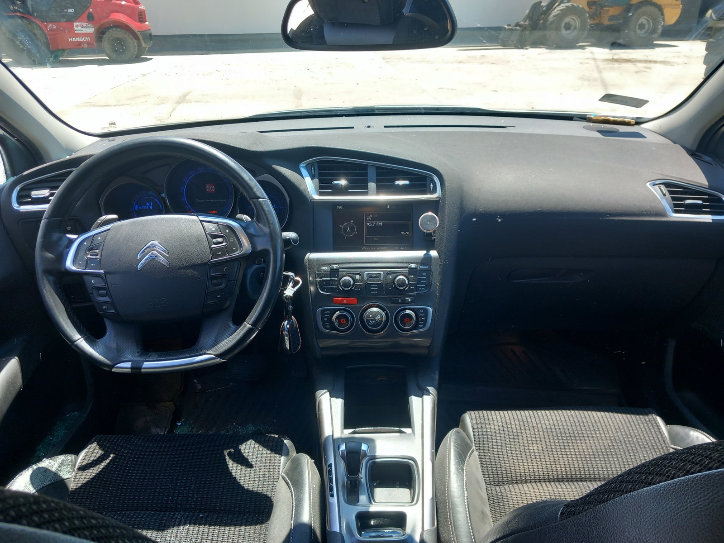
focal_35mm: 27
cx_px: 362
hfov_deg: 65.3
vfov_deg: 51.4
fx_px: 565
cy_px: 272
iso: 40
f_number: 1.8
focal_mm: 4
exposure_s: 1/100
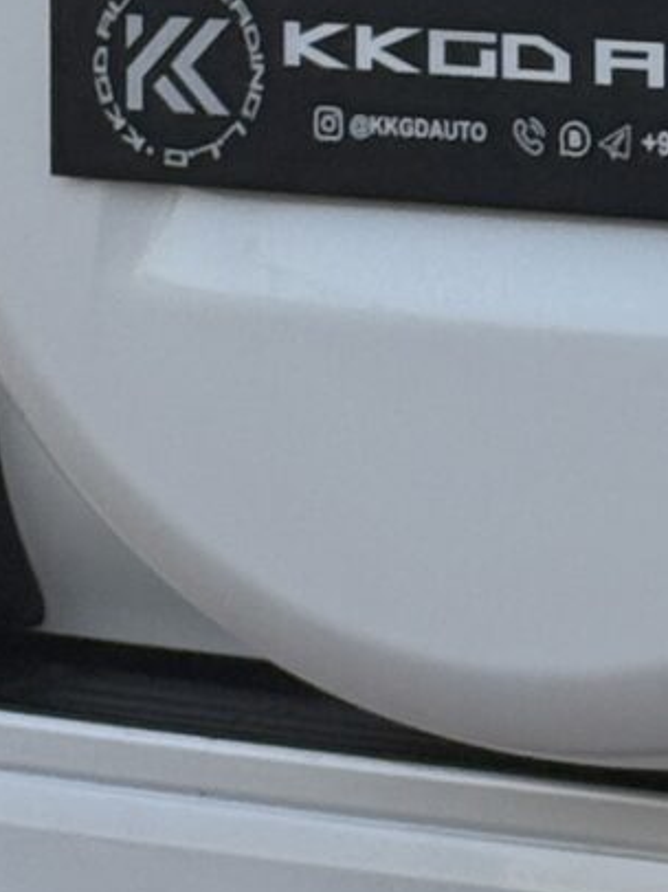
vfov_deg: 6.5
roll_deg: -0.9
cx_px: 1184
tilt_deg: -4.7
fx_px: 7804
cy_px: 185
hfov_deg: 4.8
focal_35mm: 303
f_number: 1.78
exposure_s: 1/1484
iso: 80
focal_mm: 6.76
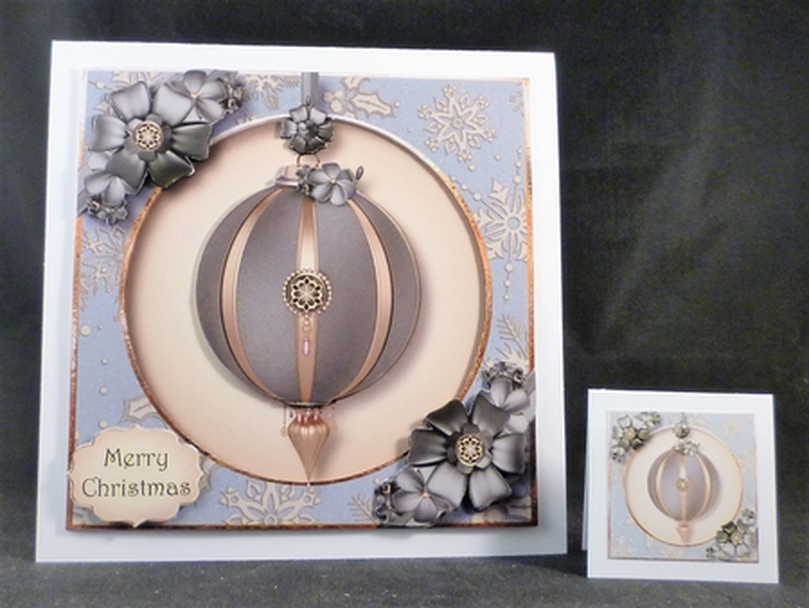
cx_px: 404
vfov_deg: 48.3
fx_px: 678
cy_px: 304
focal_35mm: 29
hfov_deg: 61.6
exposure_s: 1/30
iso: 250
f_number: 3.3
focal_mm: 5.2
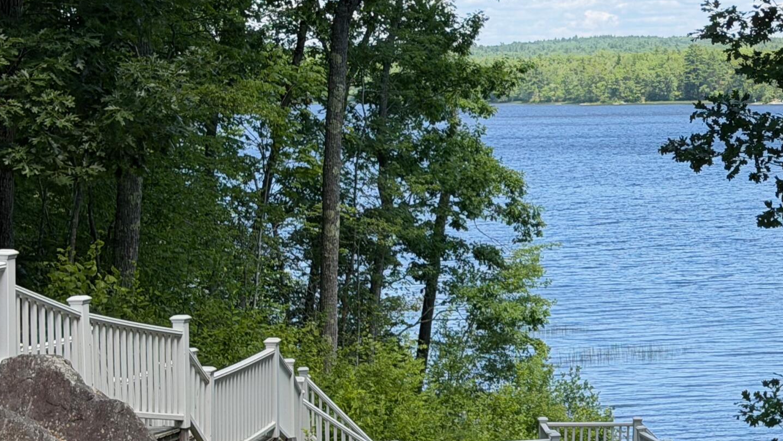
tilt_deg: -3.2
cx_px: 747
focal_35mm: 109
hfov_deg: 19.2
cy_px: 171
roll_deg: +1.5
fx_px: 2263
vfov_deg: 11.1
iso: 80
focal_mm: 6.76
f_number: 1.78
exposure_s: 1/1980
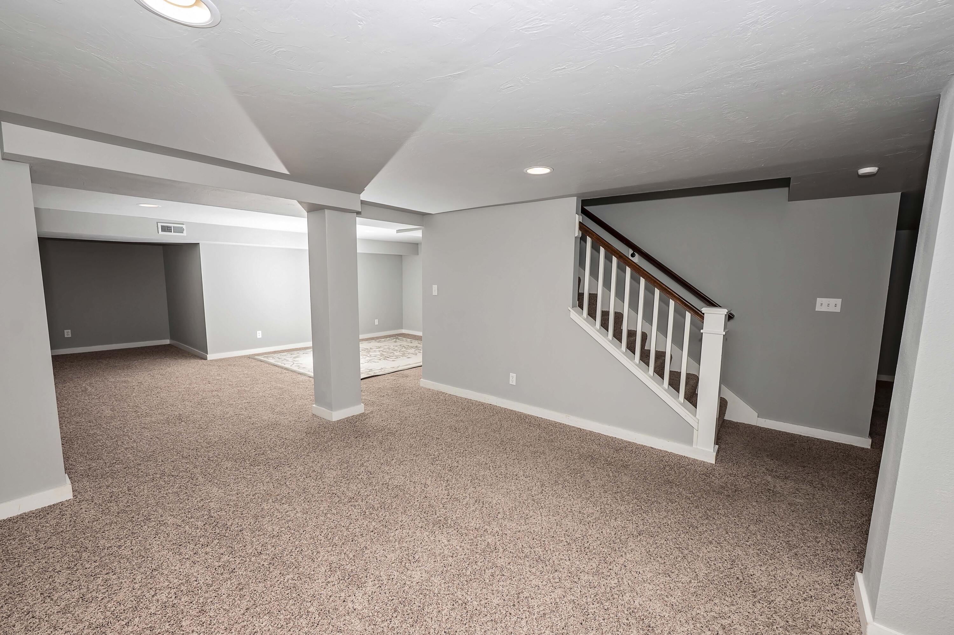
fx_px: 397
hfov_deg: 100.4
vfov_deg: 77.2
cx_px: 477
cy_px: 318
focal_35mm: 15
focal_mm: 15
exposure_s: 1/125
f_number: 5
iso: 200
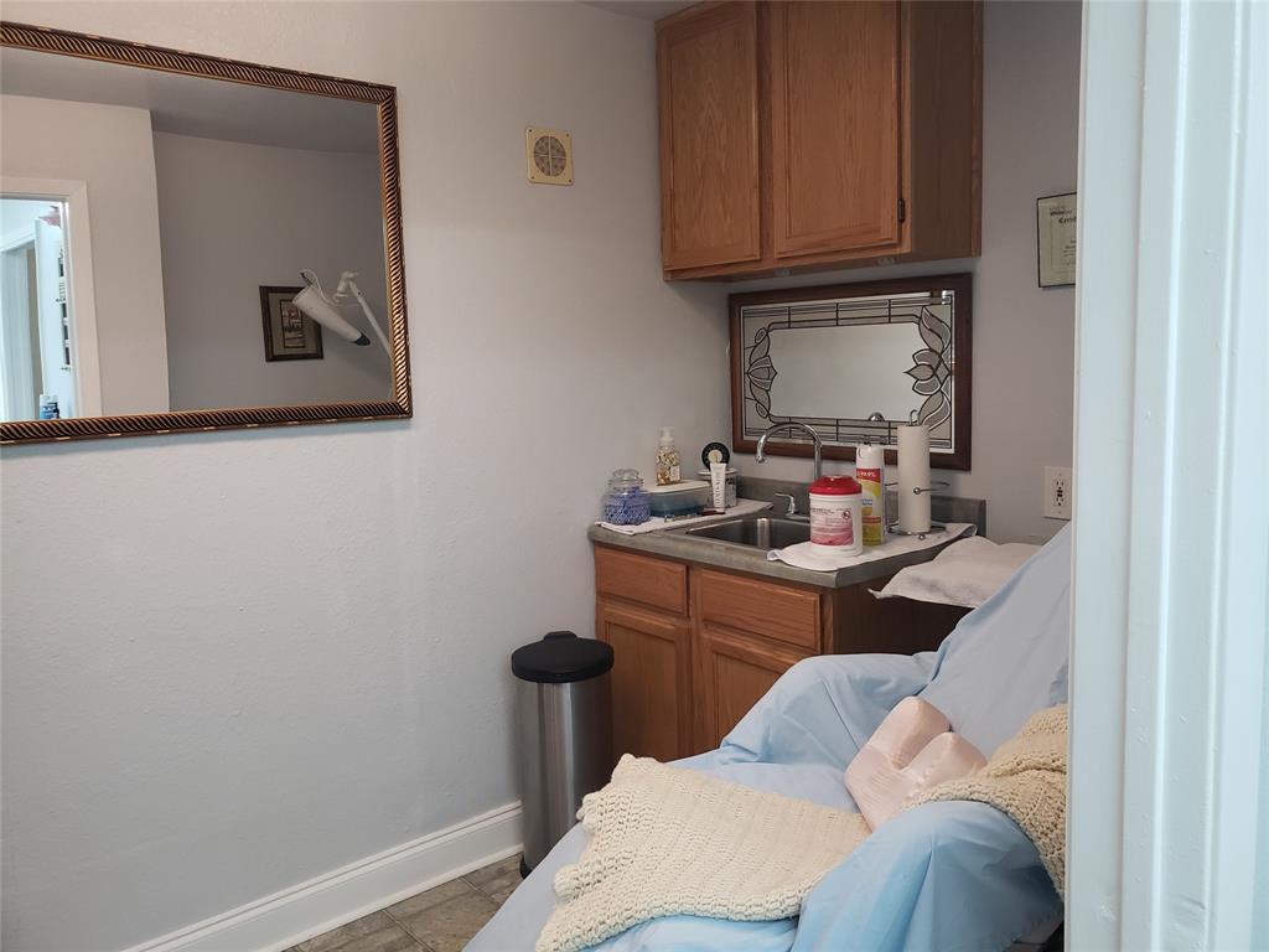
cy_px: 476
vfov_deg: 53.1
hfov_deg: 67.3
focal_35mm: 26
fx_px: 953
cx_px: 634
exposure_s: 1/60
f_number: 1.5
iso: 250
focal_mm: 4.3
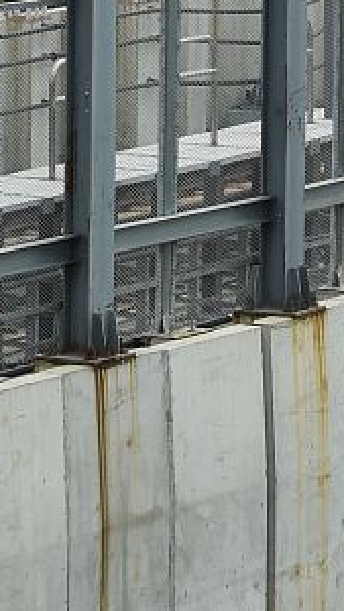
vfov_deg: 7.1
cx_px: 841
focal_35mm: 302
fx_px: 4892
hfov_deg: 4.0
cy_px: -36
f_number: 13
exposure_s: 1/640
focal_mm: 72
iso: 800
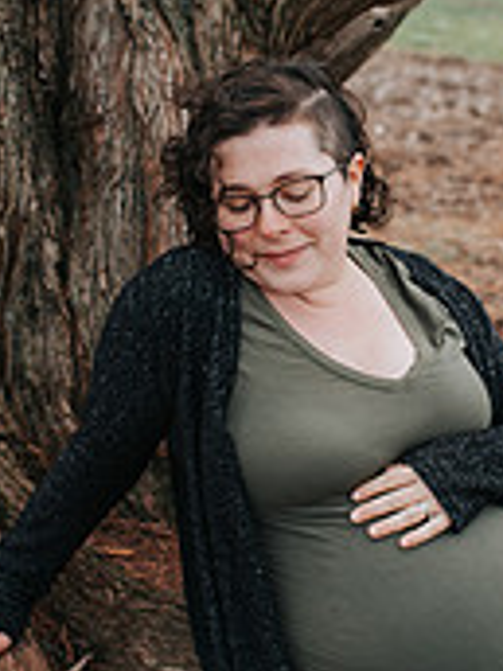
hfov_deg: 16.7
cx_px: 398
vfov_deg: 22.2
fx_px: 1705
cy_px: 304
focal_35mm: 88
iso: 560
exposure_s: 1/800
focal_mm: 35
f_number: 3.2
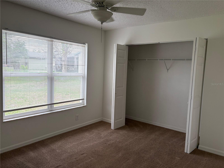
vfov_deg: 53.1
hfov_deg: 67.3
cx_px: 112
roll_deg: -2.5
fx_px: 168
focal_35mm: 26
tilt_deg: -4.7
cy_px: 84
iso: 80
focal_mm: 5.96
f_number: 1.6
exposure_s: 1/201
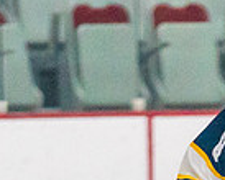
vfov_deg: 0.9
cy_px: 393
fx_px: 11623
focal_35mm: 1743
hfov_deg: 1.1
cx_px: 284
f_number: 2.8
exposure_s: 1/1250
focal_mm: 200
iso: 3200
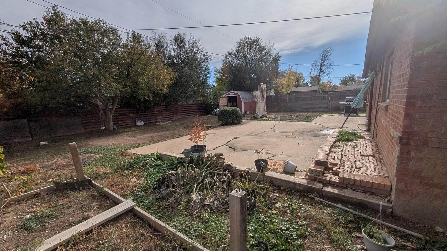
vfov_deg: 70.5
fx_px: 178
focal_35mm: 15
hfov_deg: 103.0
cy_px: 127
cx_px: 217
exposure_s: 1/6623
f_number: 2.2
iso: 28
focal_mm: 1.54
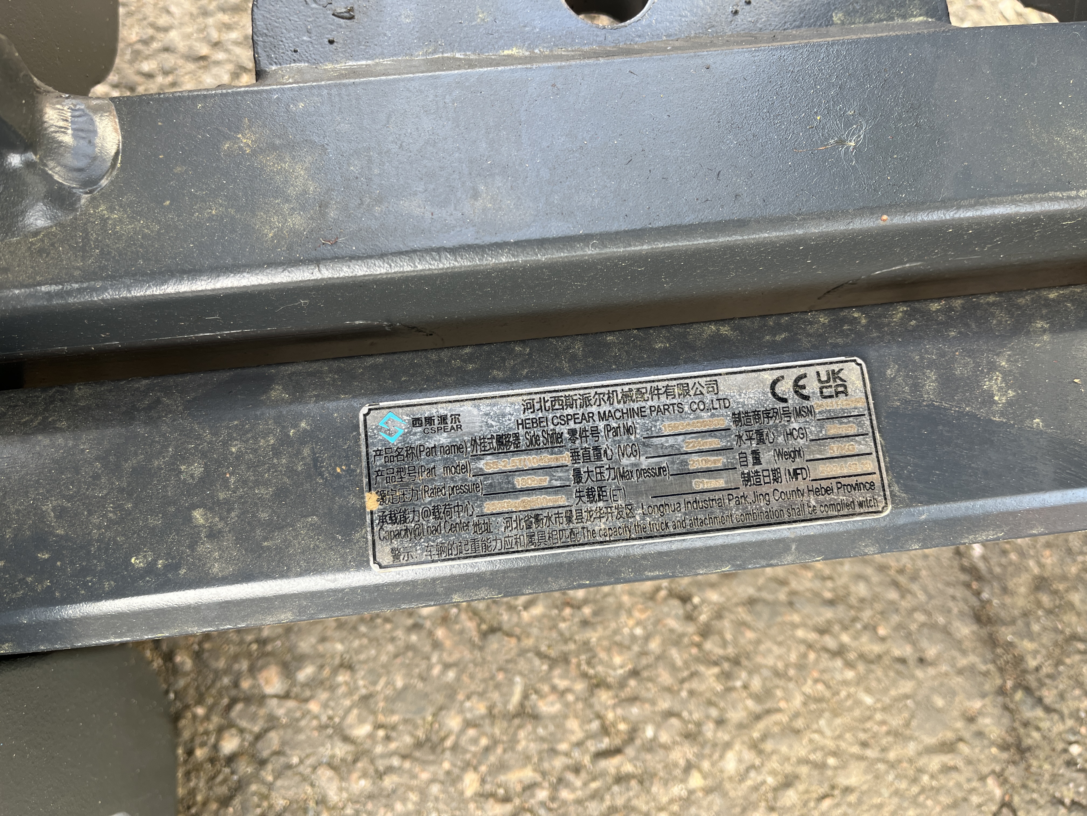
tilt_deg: -78.6
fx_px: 816
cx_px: 544
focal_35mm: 26
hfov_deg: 67.3
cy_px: 408
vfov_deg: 53.1
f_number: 1.6
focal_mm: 5.1
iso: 50
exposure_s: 1/121
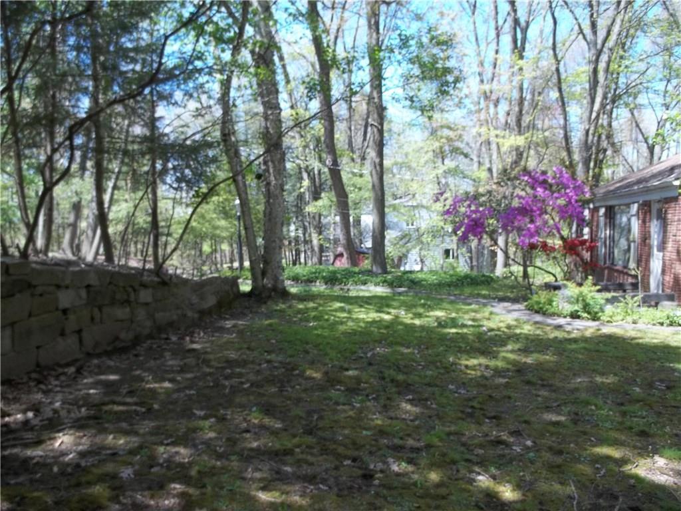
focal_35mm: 33
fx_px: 649
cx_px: 340
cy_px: 256
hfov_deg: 55.4
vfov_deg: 42.9
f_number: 3.3
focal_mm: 5.9
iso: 64
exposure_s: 1/160
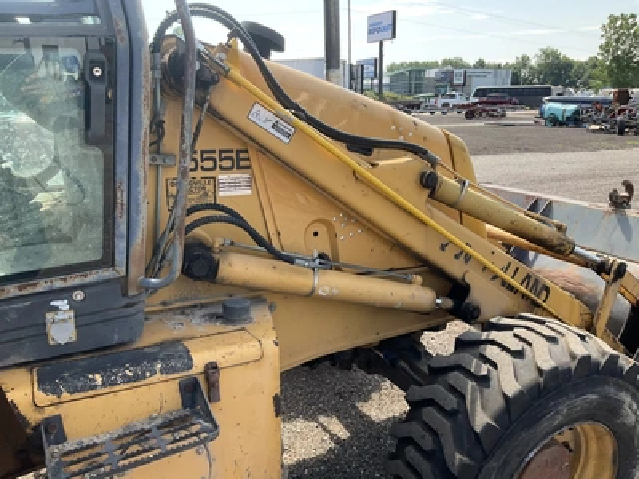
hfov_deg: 61.7
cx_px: 320
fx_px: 535
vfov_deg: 48.2
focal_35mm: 29
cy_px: 240
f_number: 1.8
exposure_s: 1/397
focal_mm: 3
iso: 25
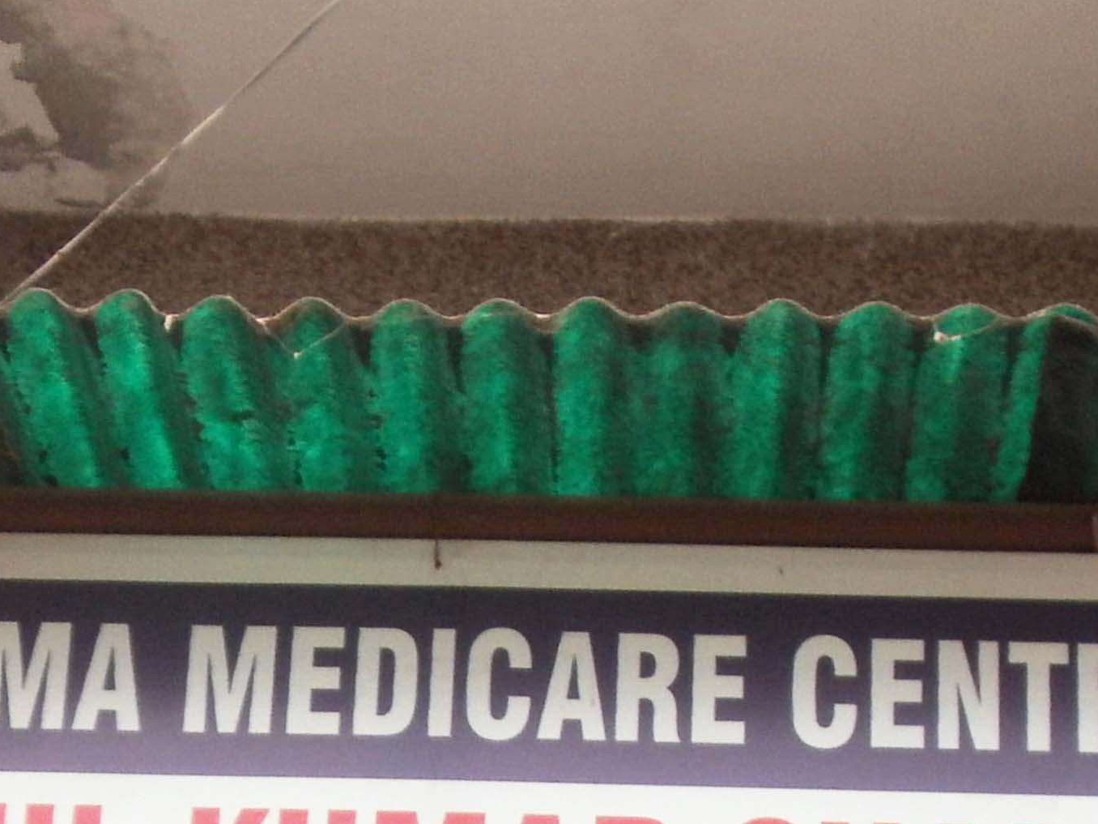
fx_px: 3711
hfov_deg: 16.8
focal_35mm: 117
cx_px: 339
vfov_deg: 12.0
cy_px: 1262
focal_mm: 6.51
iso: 100
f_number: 3.1
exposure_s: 1/320
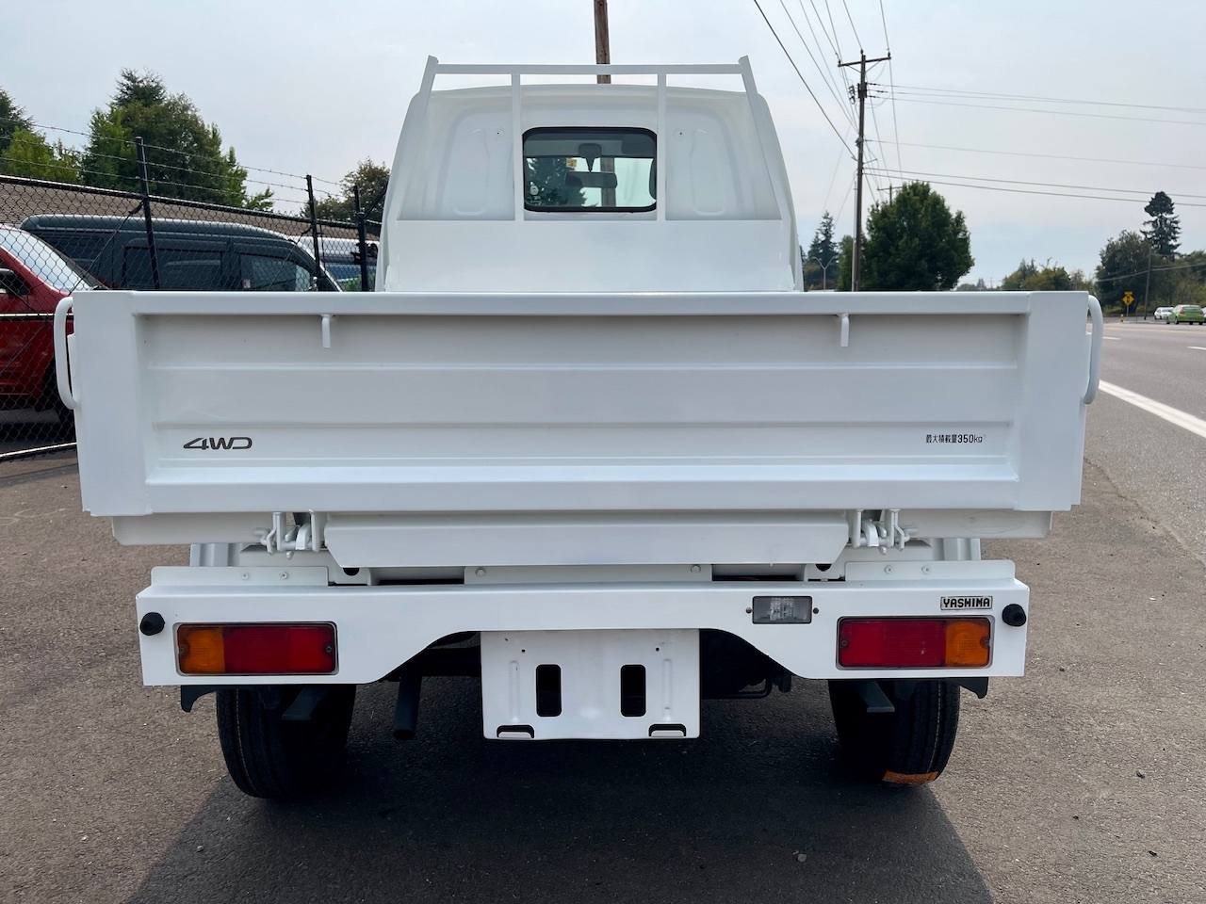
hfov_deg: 69.4
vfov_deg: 54.9
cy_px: 452
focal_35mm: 25
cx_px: 603
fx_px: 871
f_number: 1.6
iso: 32
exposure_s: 1/5376
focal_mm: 5.1
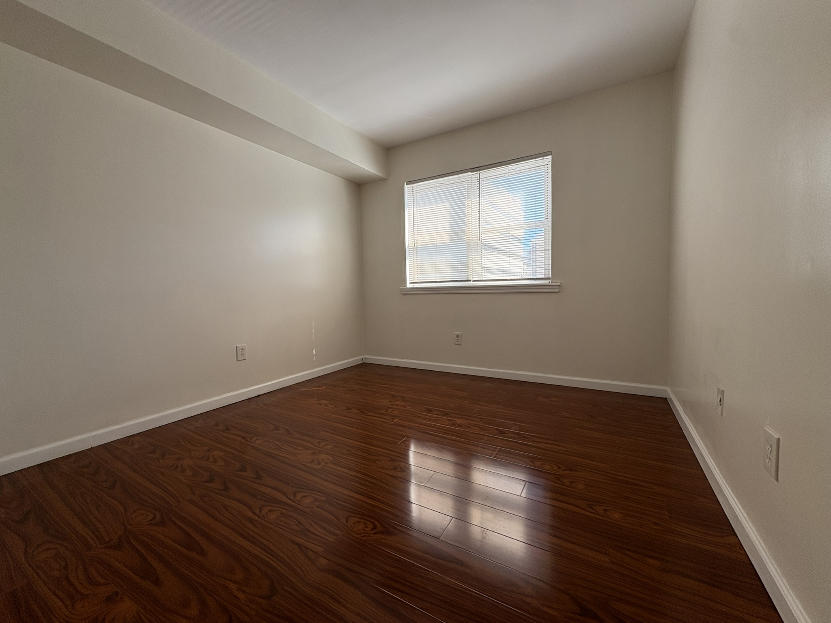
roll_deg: +1.3
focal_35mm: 14
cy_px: 312
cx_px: 416
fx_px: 336
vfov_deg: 85.7
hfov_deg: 102.1
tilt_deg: -2.0
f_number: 2.2
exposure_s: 1/236
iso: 64
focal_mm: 2.22
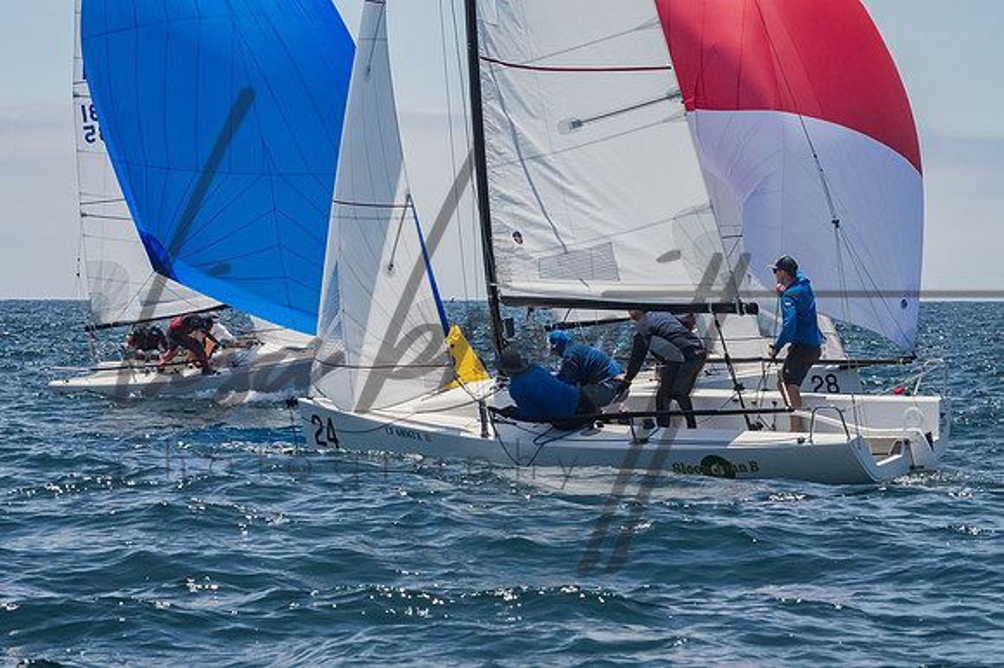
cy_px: 334
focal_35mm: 186
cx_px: 502
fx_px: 5176
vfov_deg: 7.4
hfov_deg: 11.1
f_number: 14
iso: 640
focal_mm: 116
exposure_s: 1/1250
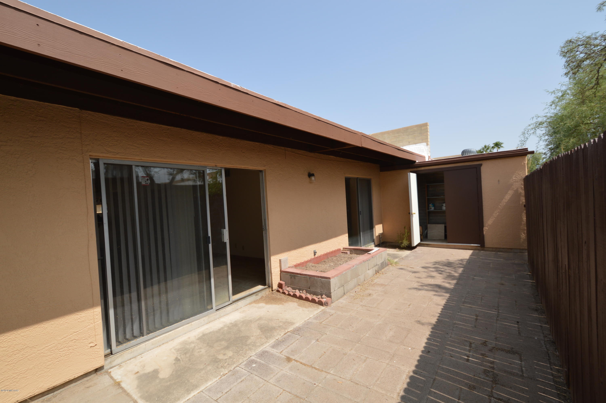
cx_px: 303
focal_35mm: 15
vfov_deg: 77.2
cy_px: 202
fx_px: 252
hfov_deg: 100.4
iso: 100
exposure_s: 1/200
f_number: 8
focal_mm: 10
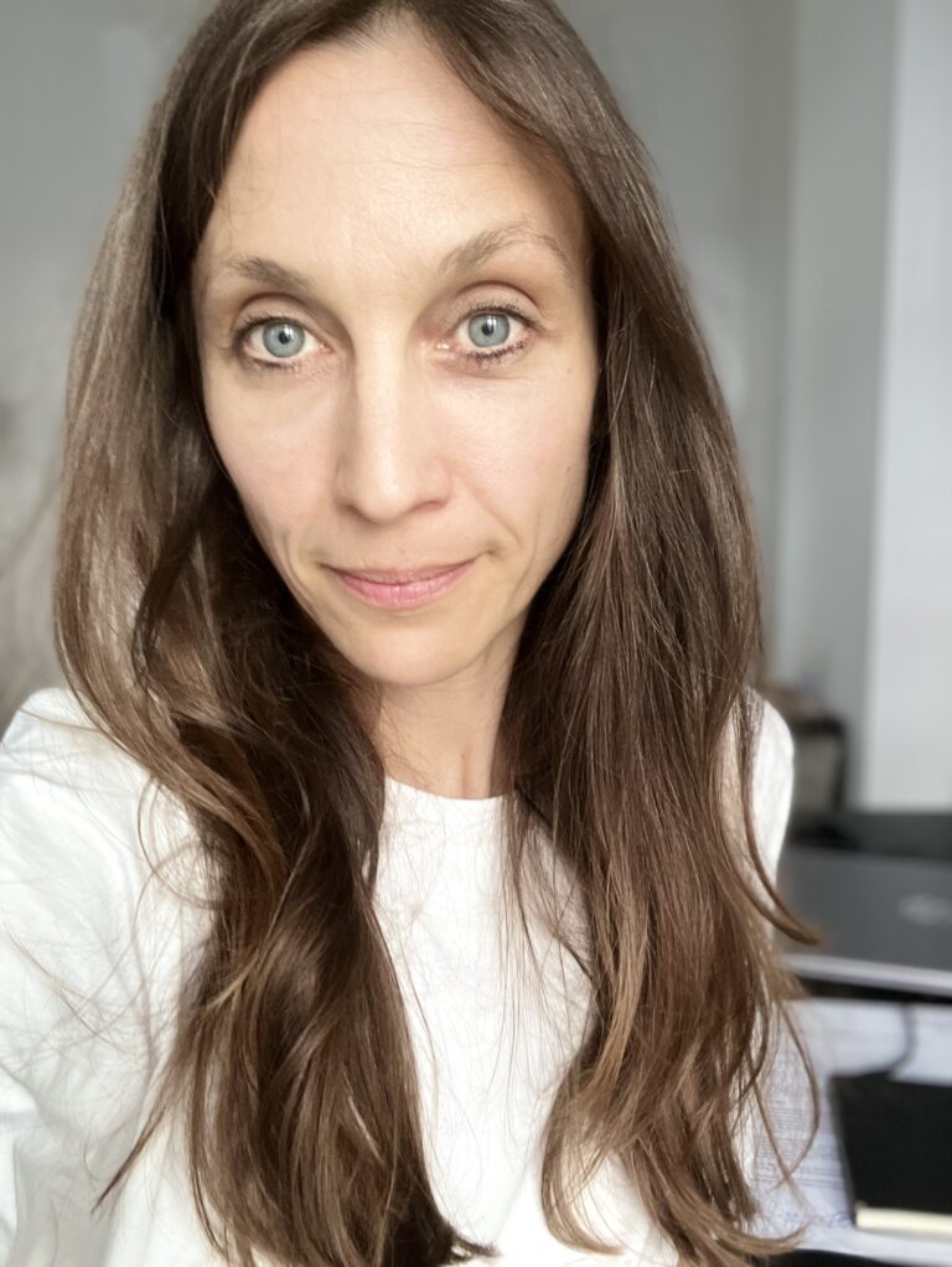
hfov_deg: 44.2
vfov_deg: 56.8
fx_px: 1172
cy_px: 634
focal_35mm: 32
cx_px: 476
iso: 80
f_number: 2.2
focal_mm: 2.87
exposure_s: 1/60
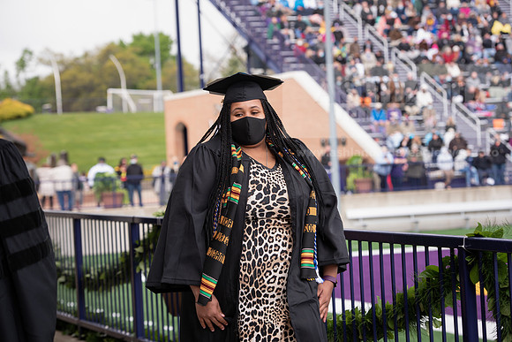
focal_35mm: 105
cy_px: 171
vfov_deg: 13.0
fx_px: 1494
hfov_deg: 19.5
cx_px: 256
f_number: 5
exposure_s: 1/200
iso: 200
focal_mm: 105
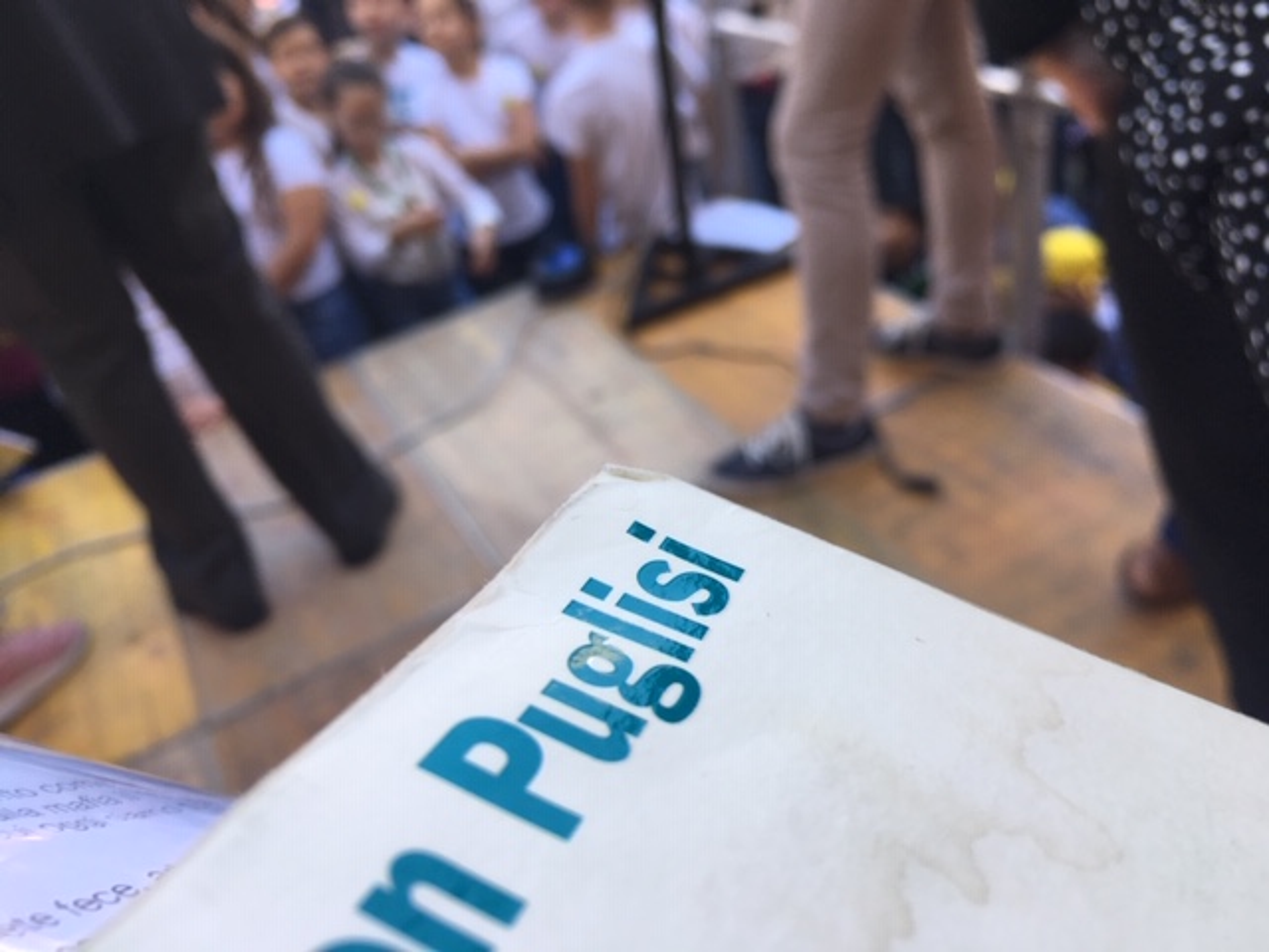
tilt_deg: -34.6
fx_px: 1063
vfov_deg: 48.2
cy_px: 476
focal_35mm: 29
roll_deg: +13.3
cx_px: 634
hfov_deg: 61.7
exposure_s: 1/262
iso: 25
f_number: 2.2
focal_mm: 4.15
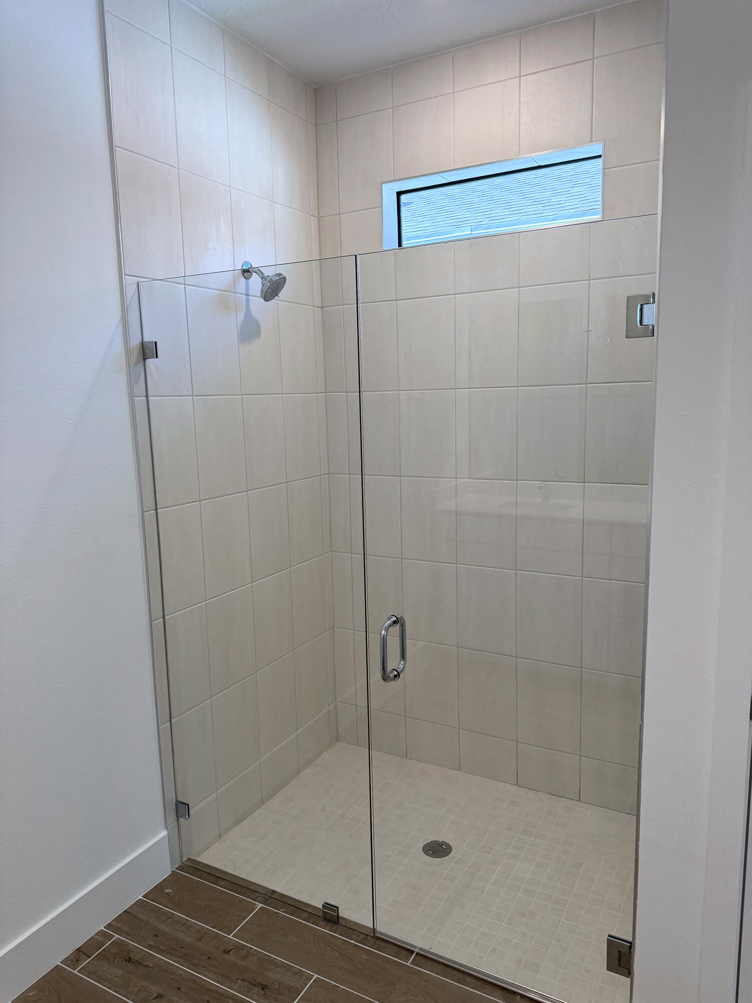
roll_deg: +0.9
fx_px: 695
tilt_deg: -7.3
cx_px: 376
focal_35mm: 24
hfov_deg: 56.8
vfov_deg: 71.6
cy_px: 502
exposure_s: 1/224
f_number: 1.78
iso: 200
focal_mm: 6.76
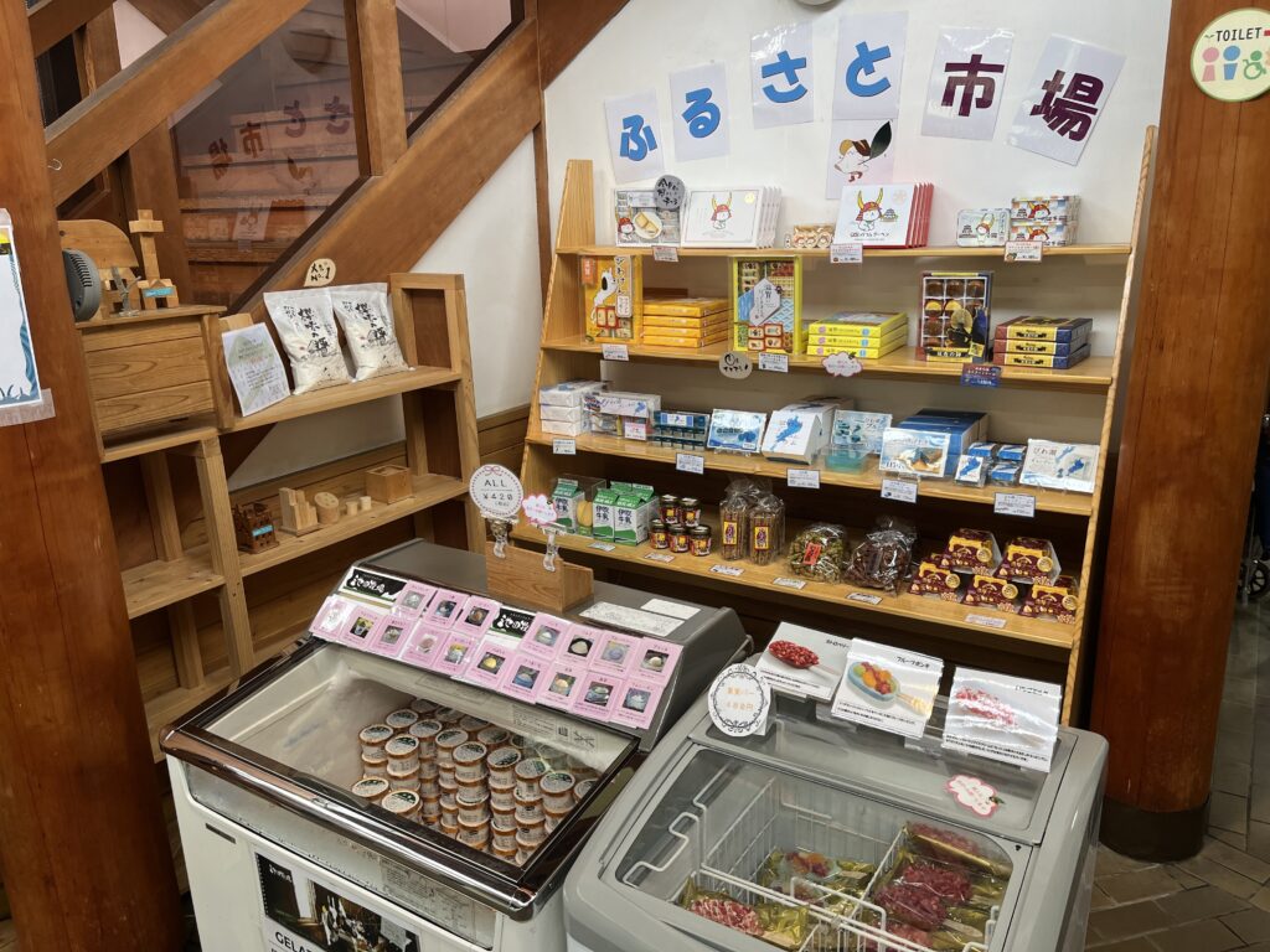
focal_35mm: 26
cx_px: 635
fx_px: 954
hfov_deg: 67.3
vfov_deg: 53.1
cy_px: 476
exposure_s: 1/120
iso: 80
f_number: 1.6
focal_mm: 5.1
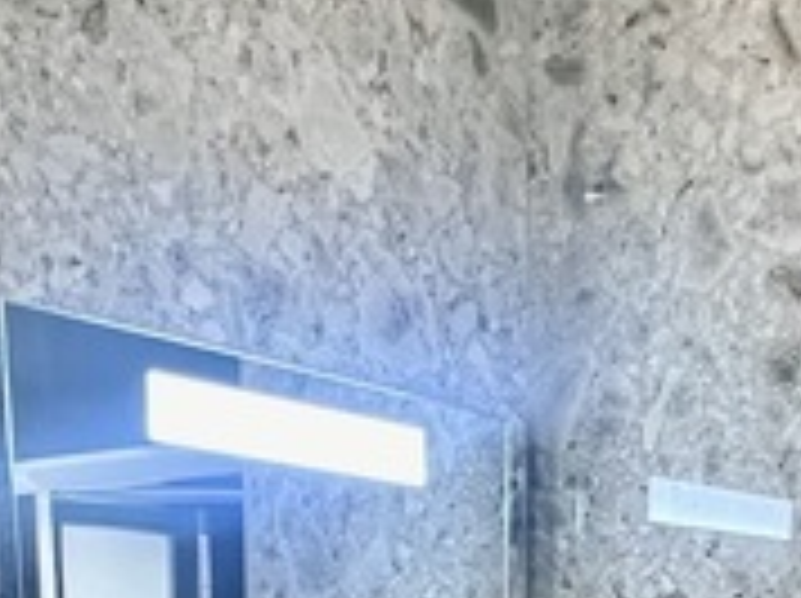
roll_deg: +0.2
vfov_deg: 18.5
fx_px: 1456
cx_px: 513
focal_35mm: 63
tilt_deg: -13.1
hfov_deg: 30.6
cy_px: 1052
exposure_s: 1/100
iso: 250
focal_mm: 2.22
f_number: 2.2
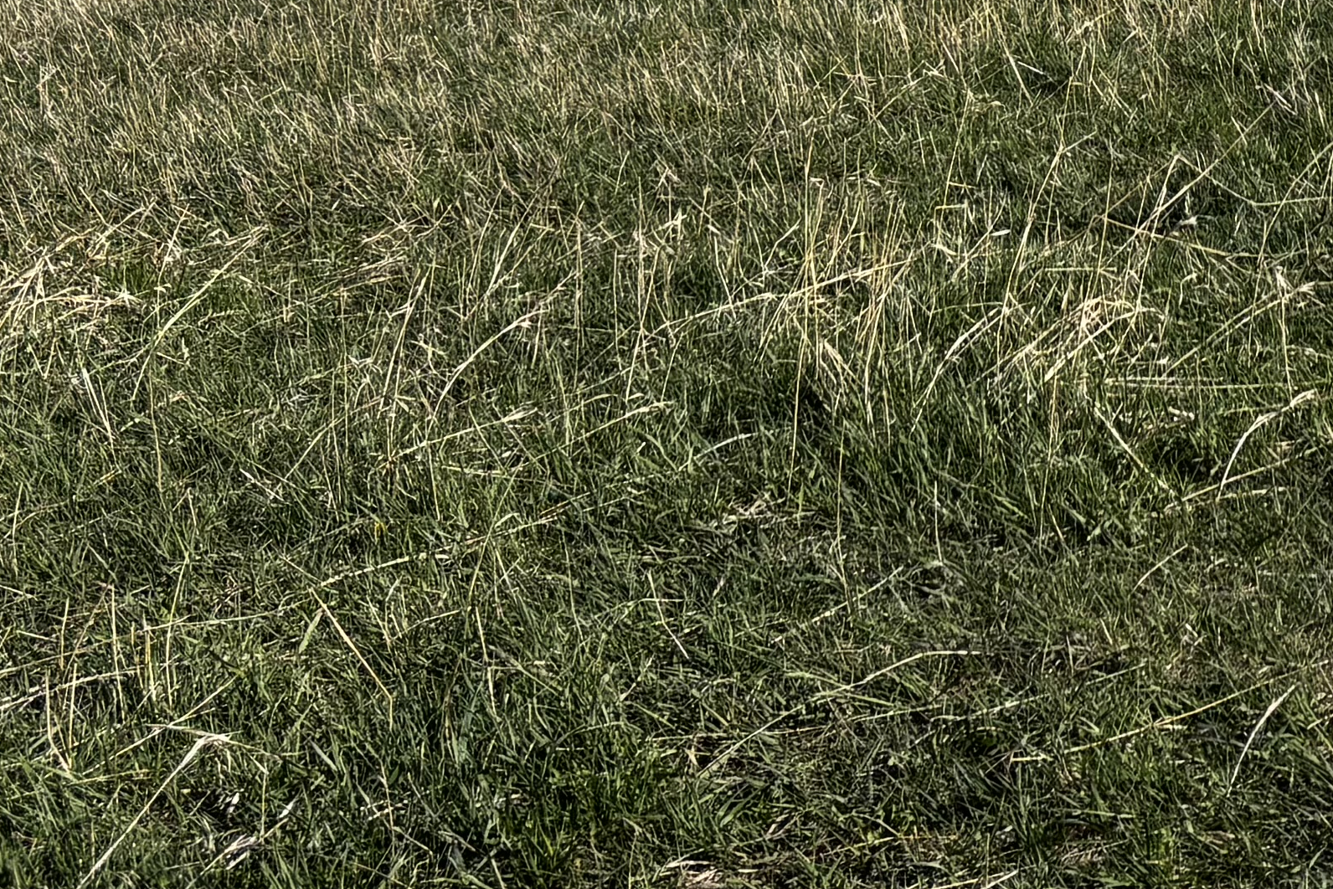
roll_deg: -2.1
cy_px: -590
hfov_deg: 20.2
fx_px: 3592
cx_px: 1396
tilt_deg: -0.6
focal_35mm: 97
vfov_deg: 13.1
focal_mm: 5.96
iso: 50
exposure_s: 1/3937
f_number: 1.6
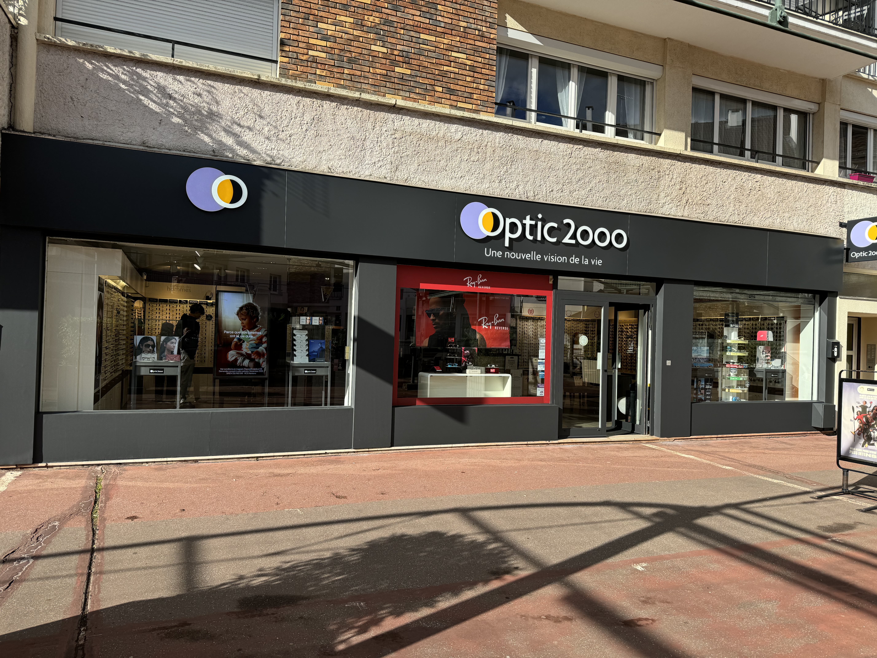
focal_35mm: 24
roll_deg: -1.5
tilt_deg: +1.0
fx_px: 608
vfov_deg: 56.8
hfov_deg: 71.6
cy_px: 329
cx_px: 438
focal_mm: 6.76
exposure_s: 1/2506
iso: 80
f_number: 1.78
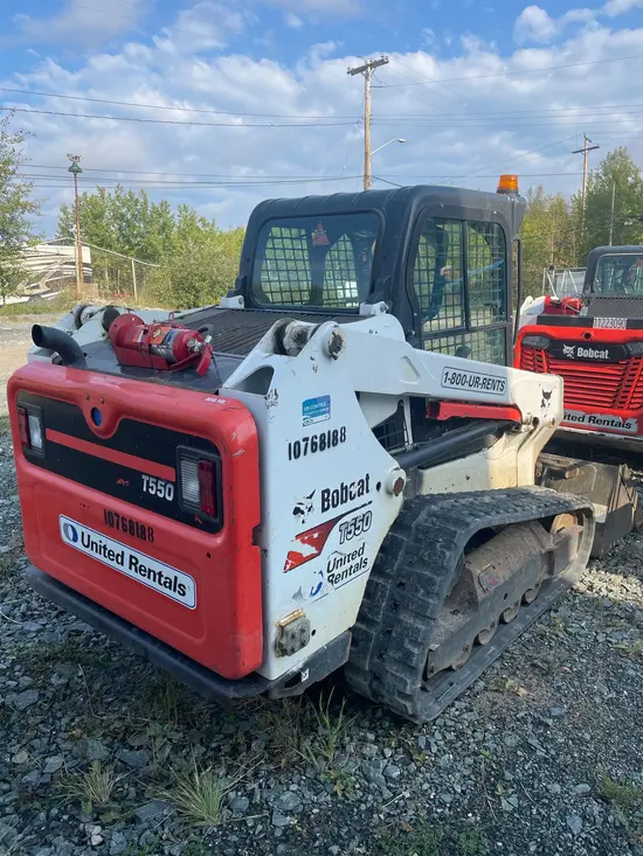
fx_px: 644
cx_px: 322
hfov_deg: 53.1
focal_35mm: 26
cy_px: 428
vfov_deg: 67.3
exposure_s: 1/1949
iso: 32
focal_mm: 4.2
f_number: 1.6
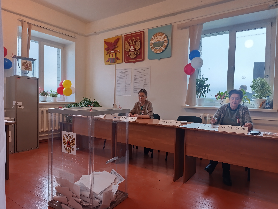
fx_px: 185
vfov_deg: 59.0
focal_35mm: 23
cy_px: 104
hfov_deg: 73.8
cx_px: 139
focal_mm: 6.14
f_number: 1.6
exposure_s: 1/50
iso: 800
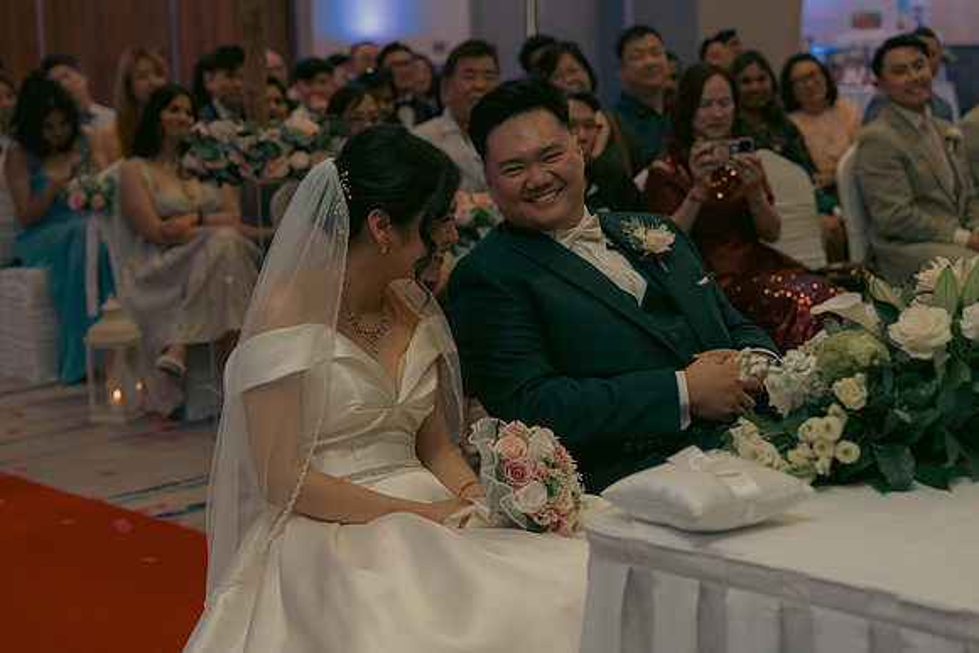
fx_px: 1877
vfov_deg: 19.7
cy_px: 326
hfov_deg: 29.2
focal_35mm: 69
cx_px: 490
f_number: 3.5
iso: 2500
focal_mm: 69
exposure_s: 1/160
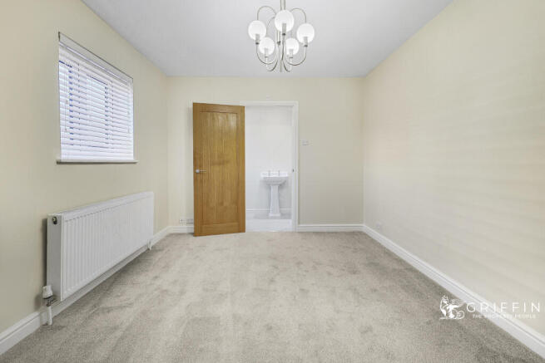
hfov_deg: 100.4
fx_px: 227
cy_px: 182
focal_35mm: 15
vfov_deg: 77.4
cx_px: 272
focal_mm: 15
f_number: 2.8
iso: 100
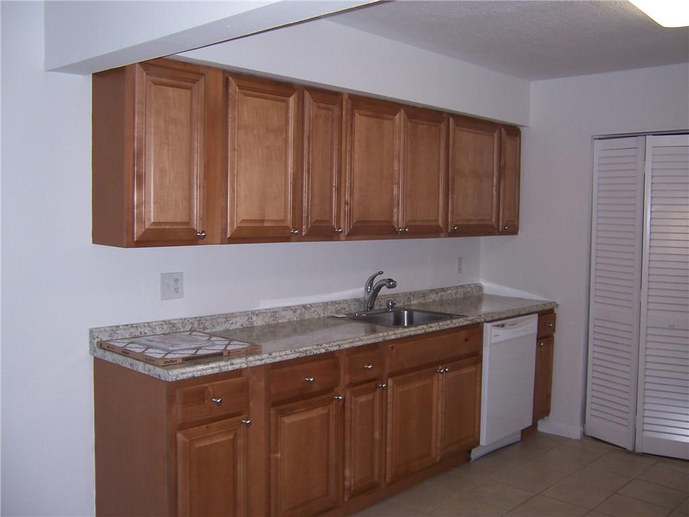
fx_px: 657
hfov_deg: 55.4
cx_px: 344
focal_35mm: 33
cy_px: 258
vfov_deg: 42.9
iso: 80
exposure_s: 1/60
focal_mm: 5.5
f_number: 2.8
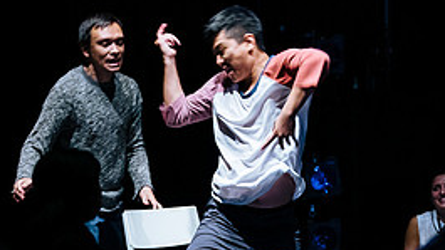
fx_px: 2077
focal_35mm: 176
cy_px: 229
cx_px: 331
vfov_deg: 6.9
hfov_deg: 12.2
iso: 1600
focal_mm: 70
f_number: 2.8
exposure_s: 1/125
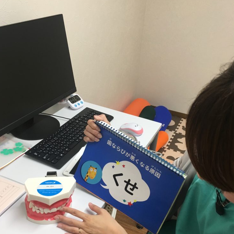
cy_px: 140
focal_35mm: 35
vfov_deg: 47.0
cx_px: 117
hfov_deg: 47.2
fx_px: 268
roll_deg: -4.4
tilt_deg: -33.1
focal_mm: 4.15
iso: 40
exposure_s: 1/30
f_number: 2.2
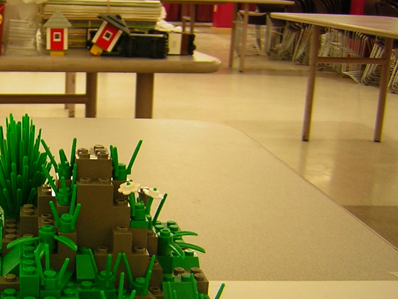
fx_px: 736
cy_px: 231
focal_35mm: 64
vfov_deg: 22.7
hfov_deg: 29.4
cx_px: 65
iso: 50
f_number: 2.6
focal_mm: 4.7
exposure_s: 1/5.9
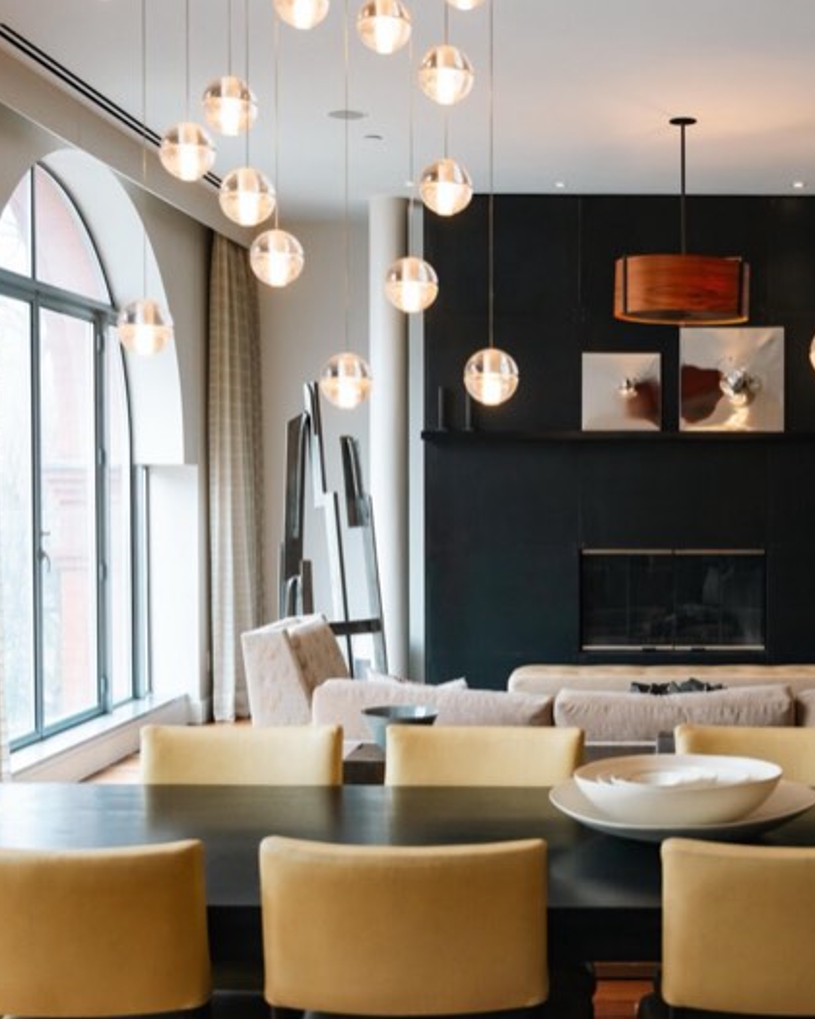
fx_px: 1508
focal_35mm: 50
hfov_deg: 29.4
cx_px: 671
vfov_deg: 37.3
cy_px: 515
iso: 1600
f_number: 5
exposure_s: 1/100
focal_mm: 35
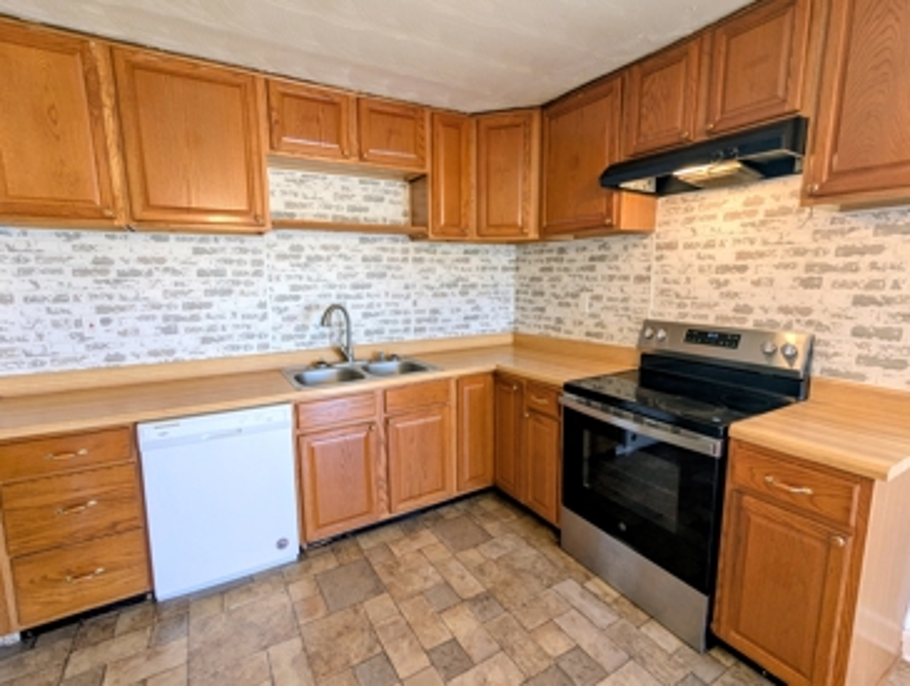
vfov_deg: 78.3
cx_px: 455
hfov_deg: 94.4
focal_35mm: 16
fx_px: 421
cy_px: 343
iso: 86
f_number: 2.2
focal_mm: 2.35
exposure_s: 1/24
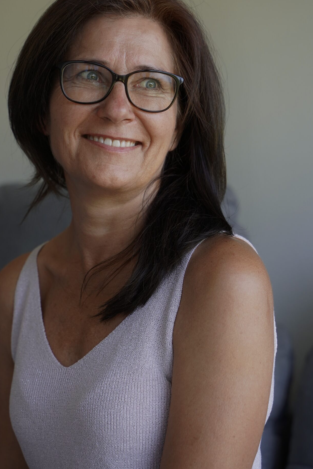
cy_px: 198
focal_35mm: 104
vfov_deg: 19.6
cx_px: 117
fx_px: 1356
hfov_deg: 13.2
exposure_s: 1/160
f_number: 4
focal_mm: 75
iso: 500
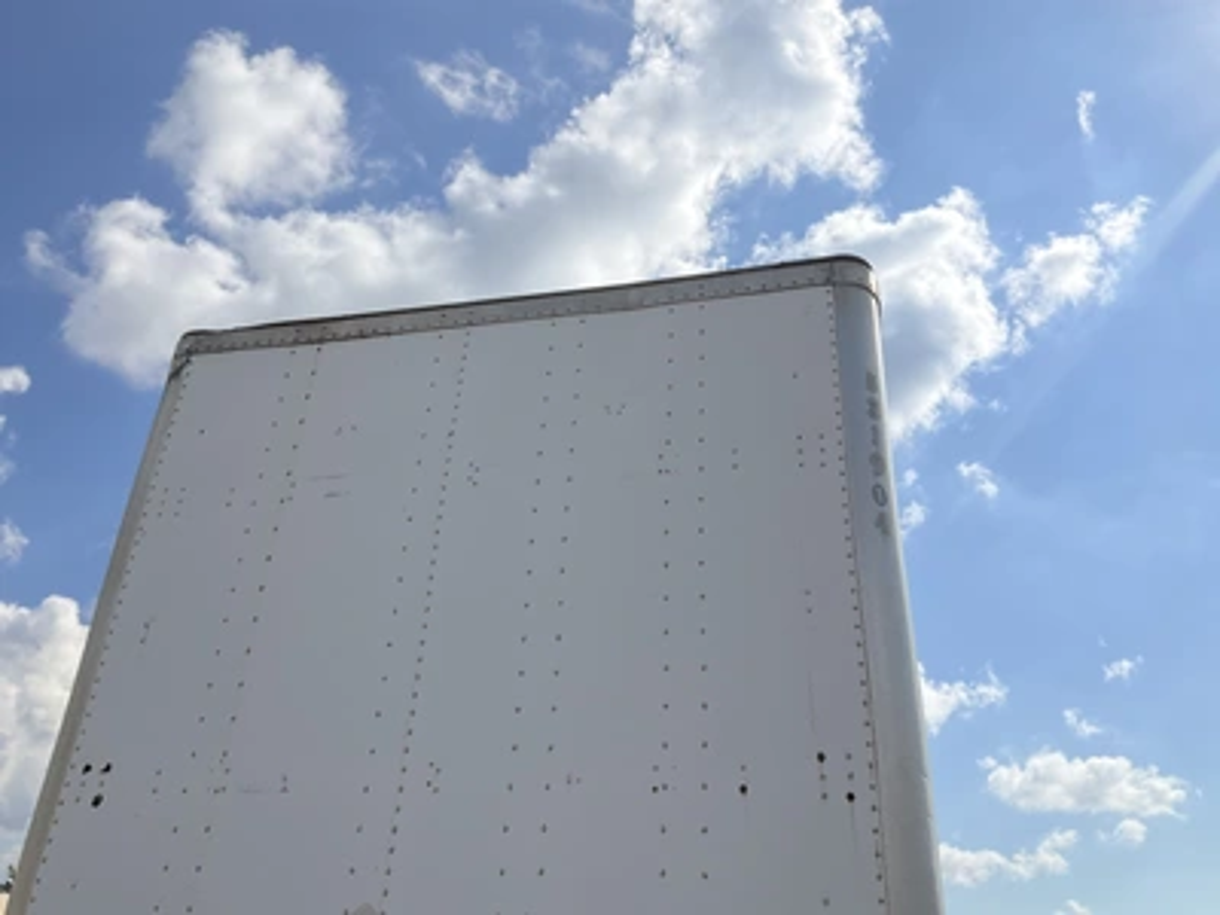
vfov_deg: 48.2
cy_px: 458
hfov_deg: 61.7
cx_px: 610
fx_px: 1022
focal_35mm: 29
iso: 25
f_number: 1.8
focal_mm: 3
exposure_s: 1/5263
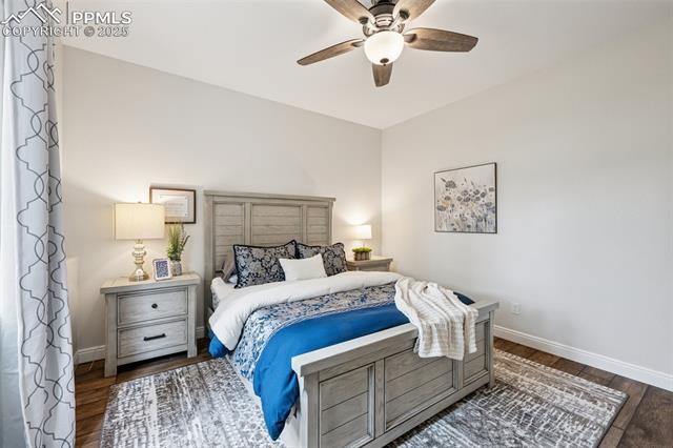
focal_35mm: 15
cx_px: 336
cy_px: 224
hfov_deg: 100.4
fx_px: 280
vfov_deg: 77.3
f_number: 11
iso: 800
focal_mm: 15
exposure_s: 1/8
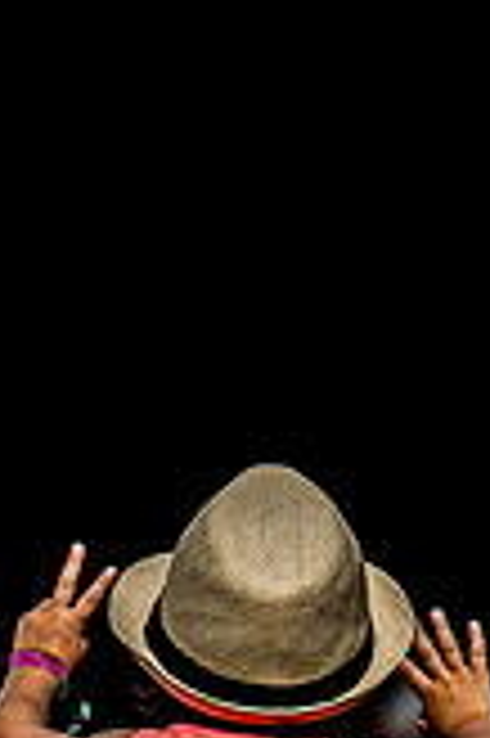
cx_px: 237
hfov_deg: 1.7
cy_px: 580
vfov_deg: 2.5
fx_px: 16858
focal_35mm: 824
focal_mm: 200
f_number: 5
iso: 100
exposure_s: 1/1000
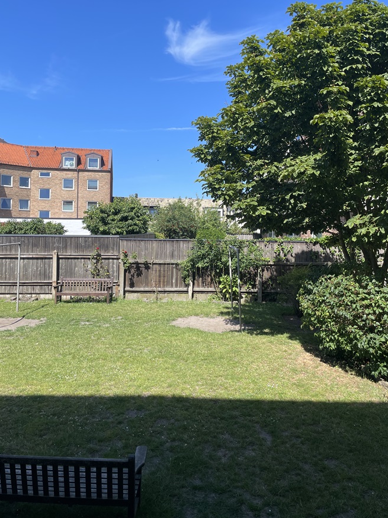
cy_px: 223
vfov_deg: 59.7
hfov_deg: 46.8
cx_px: 195
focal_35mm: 30
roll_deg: -0.3
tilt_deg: +2.0
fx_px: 449
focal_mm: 4.2
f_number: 1.6
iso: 32
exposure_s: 1/2020
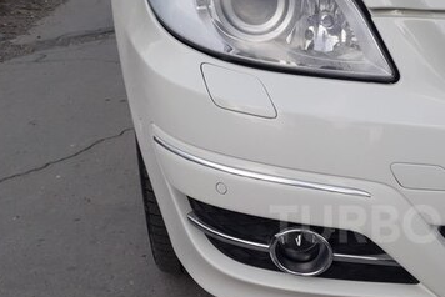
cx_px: 398
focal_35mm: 52
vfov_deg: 25.7
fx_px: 643
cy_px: 224
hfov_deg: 35.9
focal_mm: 3.6
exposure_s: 1/210
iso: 40
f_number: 1.9
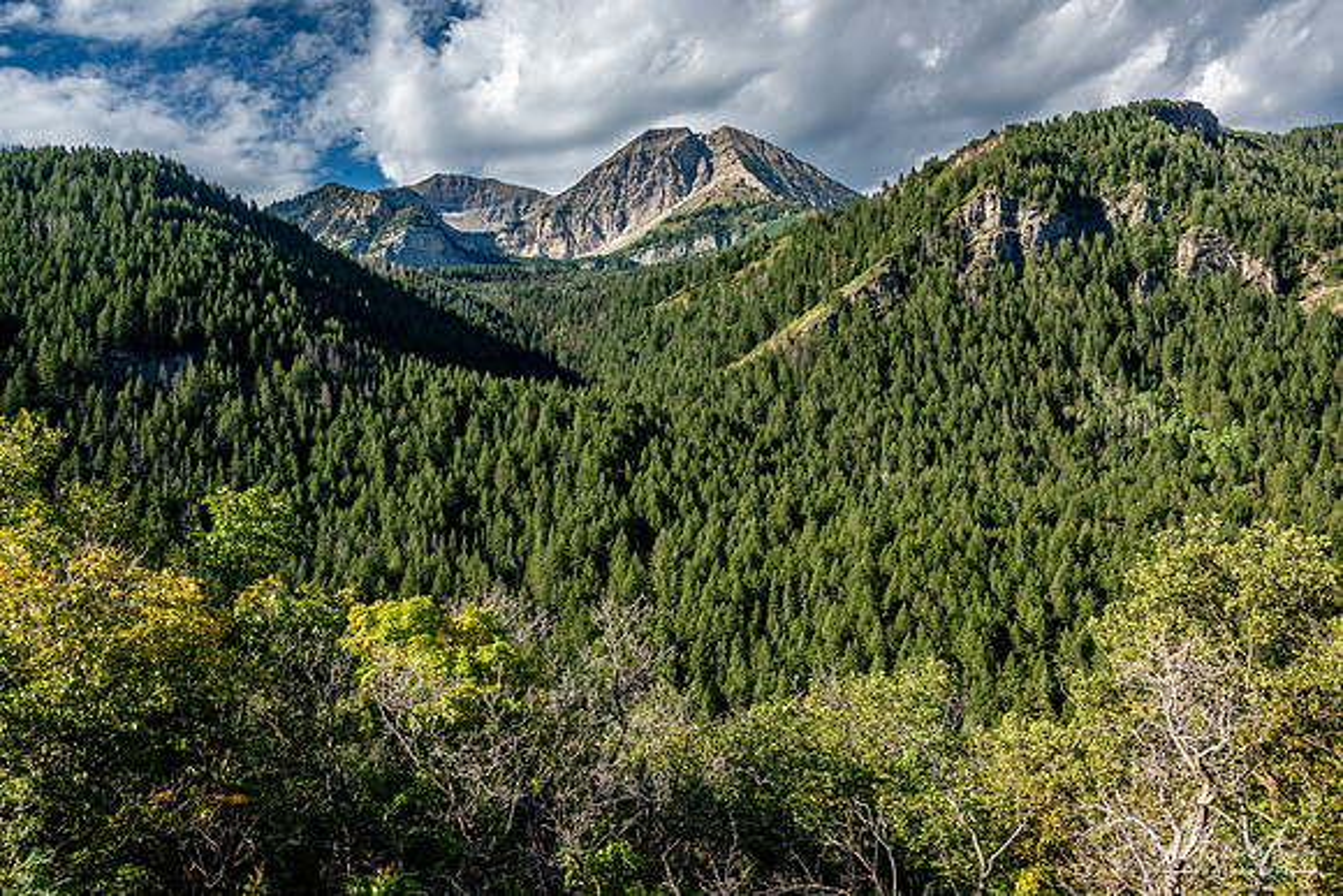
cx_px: 672
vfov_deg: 48.0
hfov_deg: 67.4
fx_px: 1007
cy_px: 448
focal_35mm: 27
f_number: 11
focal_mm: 27
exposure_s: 1/125
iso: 200
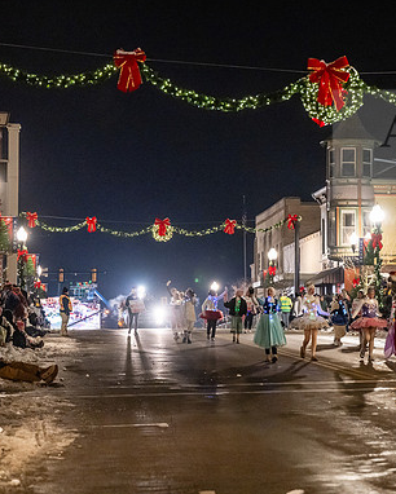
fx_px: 1522
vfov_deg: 18.4
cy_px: 246
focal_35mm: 104
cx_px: 294
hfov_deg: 14.8
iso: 5000
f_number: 3.2
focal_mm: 73
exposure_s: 1/200
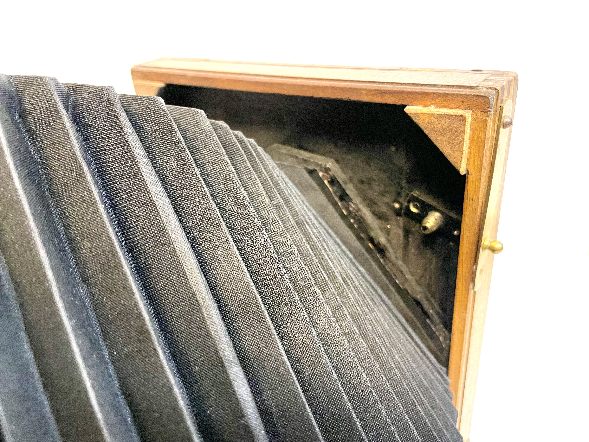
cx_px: 294
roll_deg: +5.4
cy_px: 221
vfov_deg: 53.1
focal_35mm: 26
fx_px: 442
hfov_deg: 67.3
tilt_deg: -28.9
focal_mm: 4.2
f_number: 1.6
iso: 250
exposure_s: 1/60
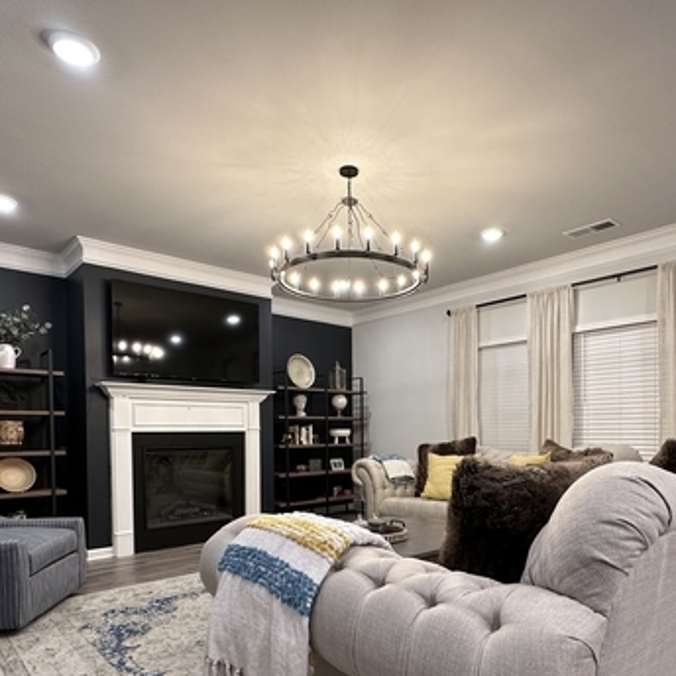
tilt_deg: -2.5
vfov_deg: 63.5
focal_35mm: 24
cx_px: 365
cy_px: 446
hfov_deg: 64.9
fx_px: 530
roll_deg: +0.3
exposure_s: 1/60
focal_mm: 2.22
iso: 160
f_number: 2.2
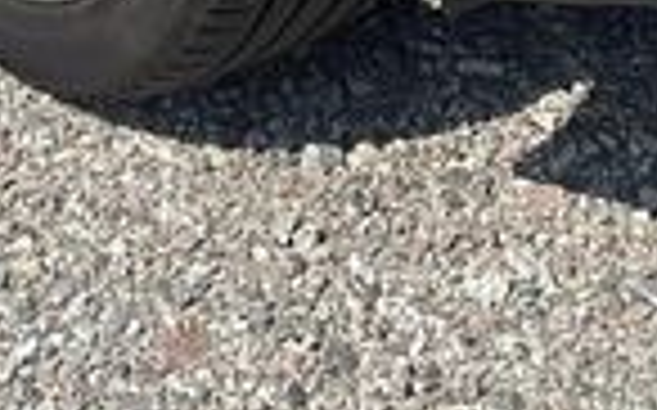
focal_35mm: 168
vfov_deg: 7.2
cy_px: -626
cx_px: 351
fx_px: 3006
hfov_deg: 12.5
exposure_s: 1/1626
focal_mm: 3
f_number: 1.8
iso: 25
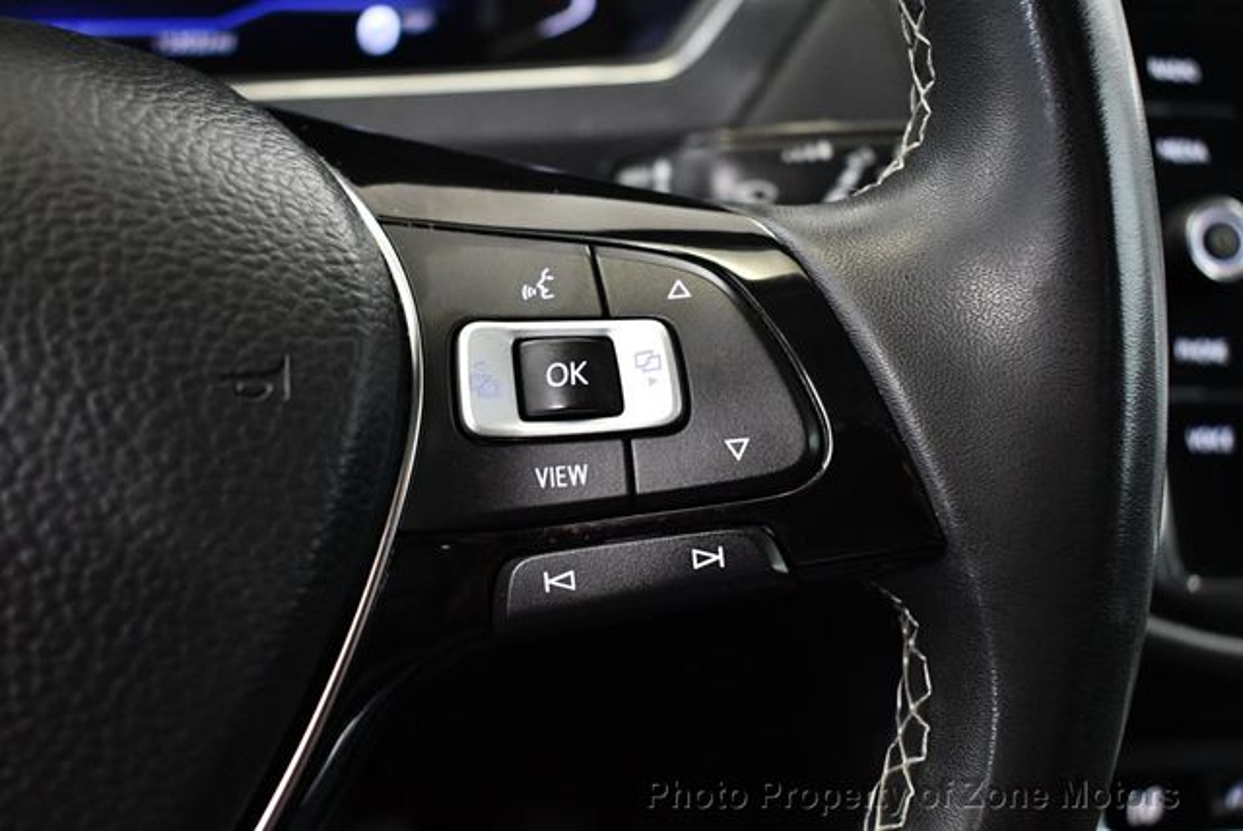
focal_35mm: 42
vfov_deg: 32.0
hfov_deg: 46.4
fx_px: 1451
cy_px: 416
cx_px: 622
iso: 3200
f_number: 3.8
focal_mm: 21
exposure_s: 1/80
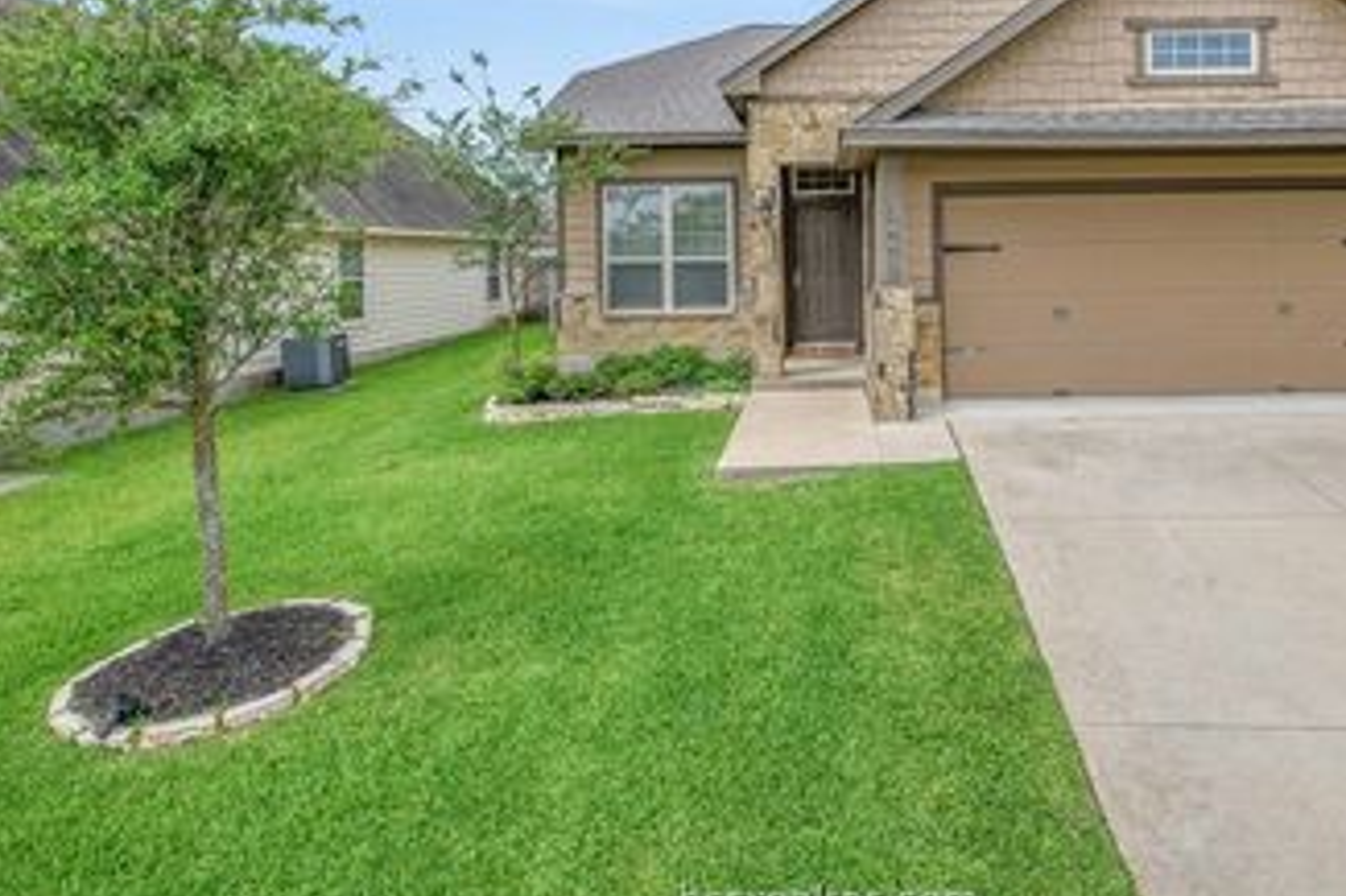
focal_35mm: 23
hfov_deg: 75.0
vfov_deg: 53.0
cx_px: 830
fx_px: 859
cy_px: 242
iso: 100
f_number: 7.1
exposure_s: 1/500
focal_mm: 15
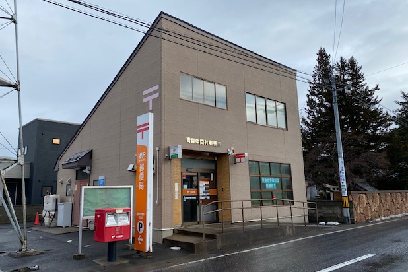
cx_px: 198
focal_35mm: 28
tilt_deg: +10.8
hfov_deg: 65.5
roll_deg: +1.4
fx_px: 317
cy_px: 133
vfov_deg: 46.4
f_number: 1.8
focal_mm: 4.25
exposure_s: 1/1965
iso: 32
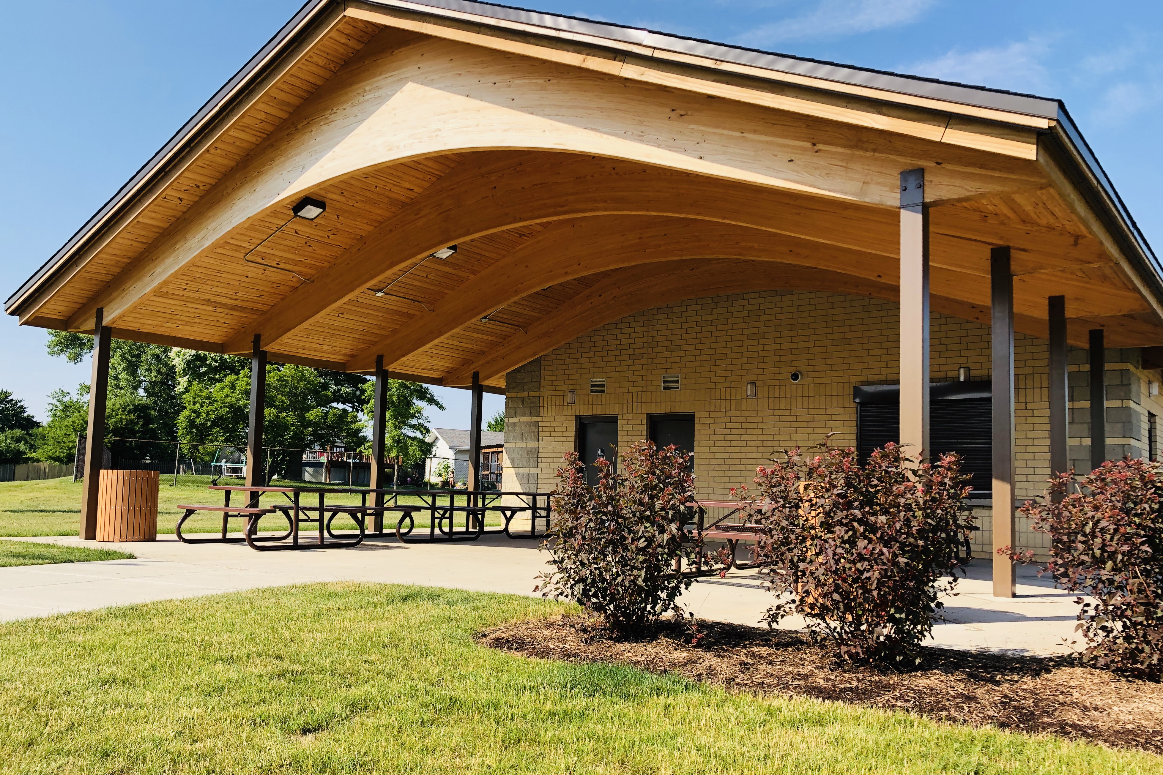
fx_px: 969
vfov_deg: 43.6
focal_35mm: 30
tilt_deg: +4.9
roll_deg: -1.6
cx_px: 572
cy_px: 417
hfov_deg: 61.9
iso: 20
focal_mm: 4
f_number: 1.8
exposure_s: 1/1091
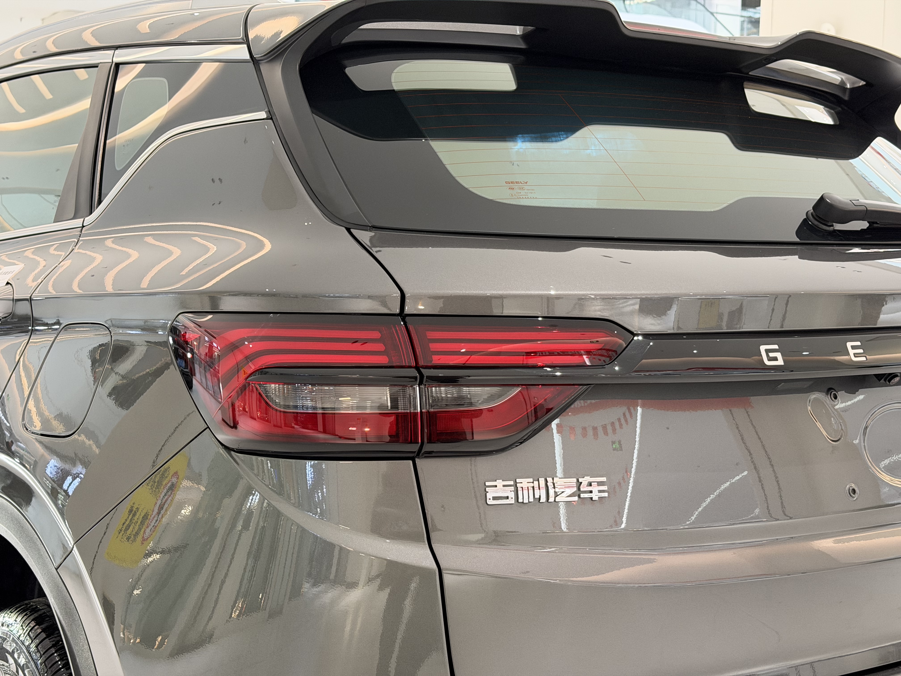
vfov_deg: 30.3
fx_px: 1249
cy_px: 338
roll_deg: -0.6
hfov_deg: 39.7
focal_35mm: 48
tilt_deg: -5.1
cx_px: 450
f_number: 1.78
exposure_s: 1/48
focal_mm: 6.76
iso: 250
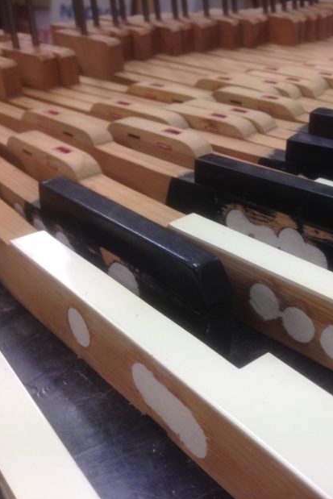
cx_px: 294
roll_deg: +0.1
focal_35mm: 46
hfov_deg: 28.2
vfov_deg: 42.7
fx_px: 638
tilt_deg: -30.5
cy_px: 250
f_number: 2.4
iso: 64
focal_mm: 4.12
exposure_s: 1/40
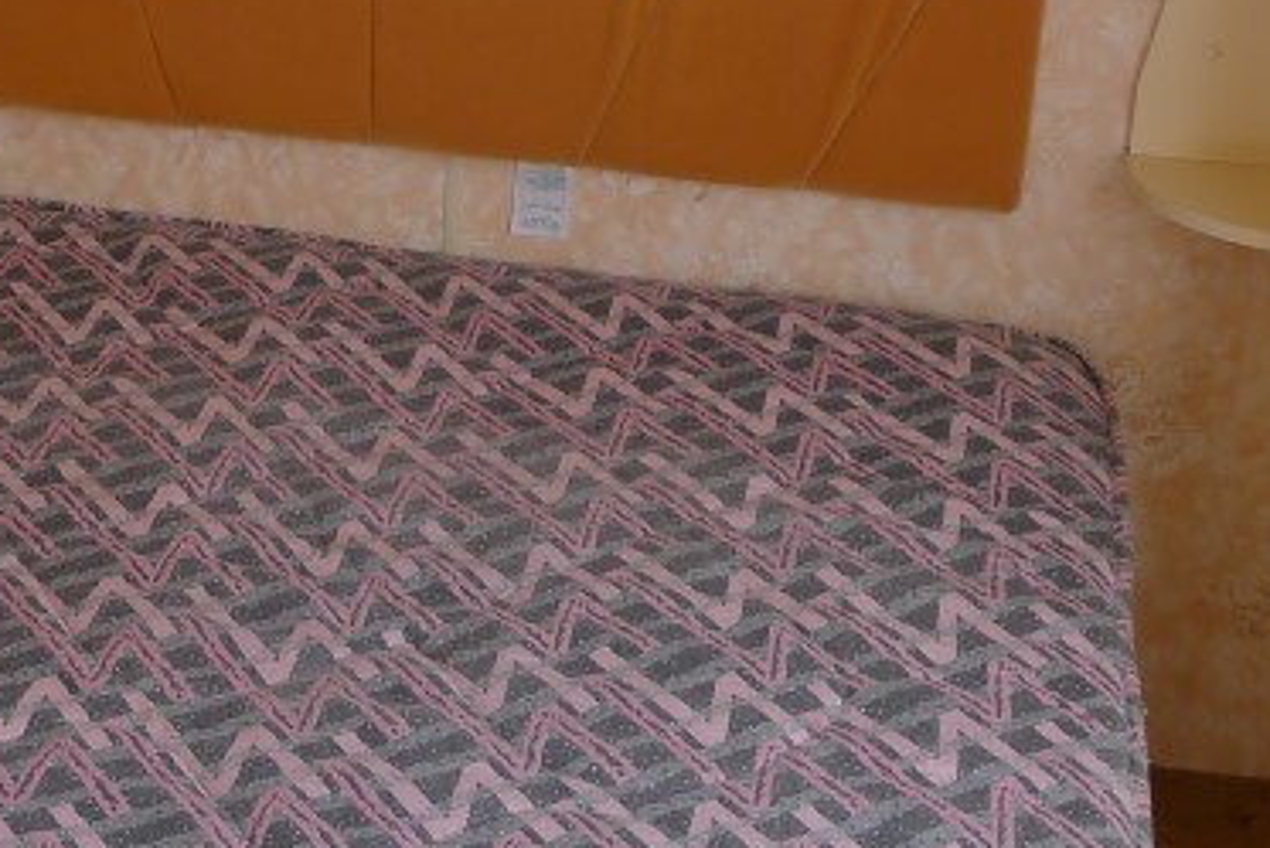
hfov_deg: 26.2
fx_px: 2611
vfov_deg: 17.9
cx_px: 56
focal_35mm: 74
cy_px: -20
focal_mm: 5.1
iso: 80
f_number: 2
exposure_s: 1/100
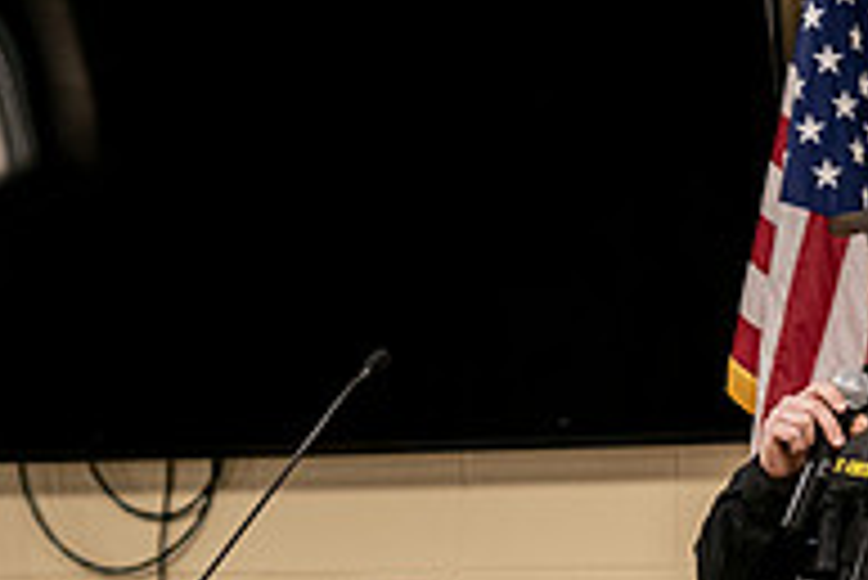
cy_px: 780
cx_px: 976
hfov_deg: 5.5
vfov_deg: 3.7
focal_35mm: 375
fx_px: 9048
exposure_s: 1/200
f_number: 3.2
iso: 1600
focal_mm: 125
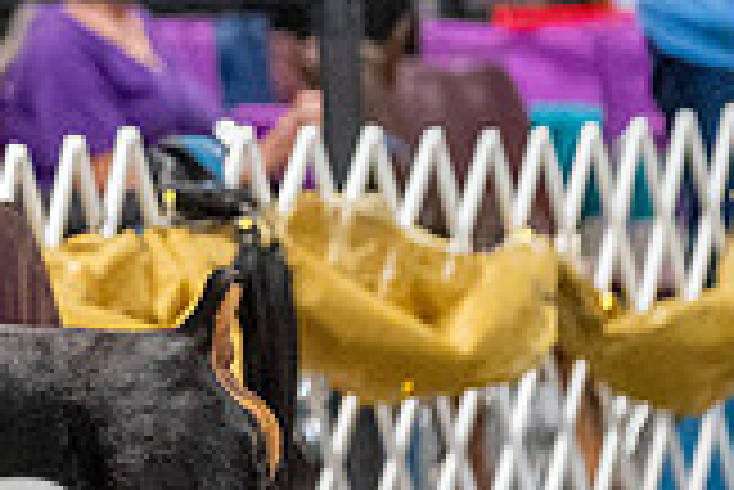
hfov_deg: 3.6
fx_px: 11693
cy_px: 79
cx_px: -365
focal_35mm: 573
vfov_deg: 2.4
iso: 12800
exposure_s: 1/500
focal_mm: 161
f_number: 2.8
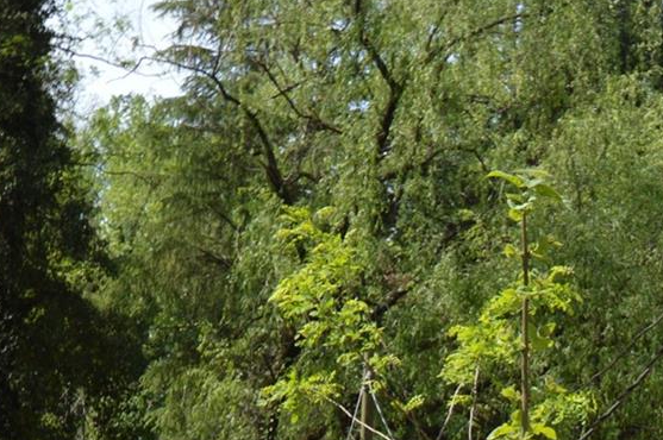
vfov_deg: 13.6
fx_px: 1726
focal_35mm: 94
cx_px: 669
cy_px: 670
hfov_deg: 21.0
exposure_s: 1/200
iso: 100
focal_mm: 17
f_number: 7.1
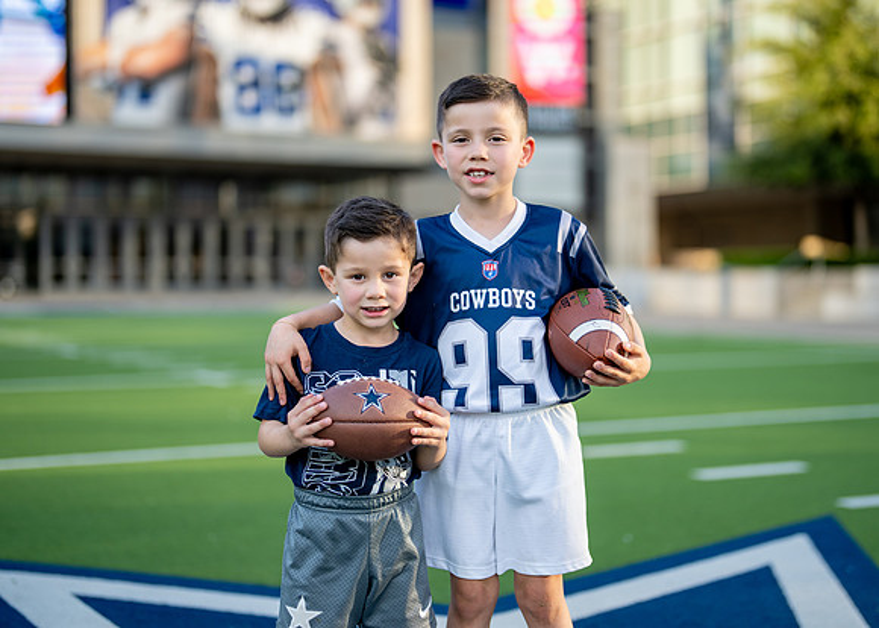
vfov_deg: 23.5
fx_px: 1507
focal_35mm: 60
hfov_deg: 32.5
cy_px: 280
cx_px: 462
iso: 100
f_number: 1.2
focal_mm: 50
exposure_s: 1/2000
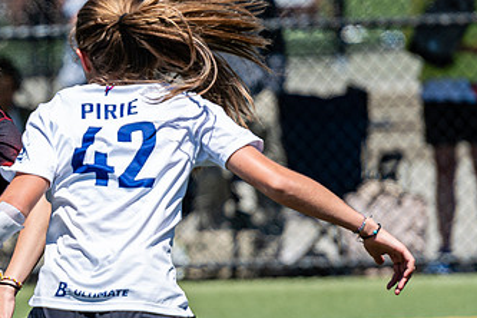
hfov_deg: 2.7
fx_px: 10082
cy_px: 189
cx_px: -65
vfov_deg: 1.8
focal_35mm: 761
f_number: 3.2
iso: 100
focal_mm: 200
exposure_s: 1/1600
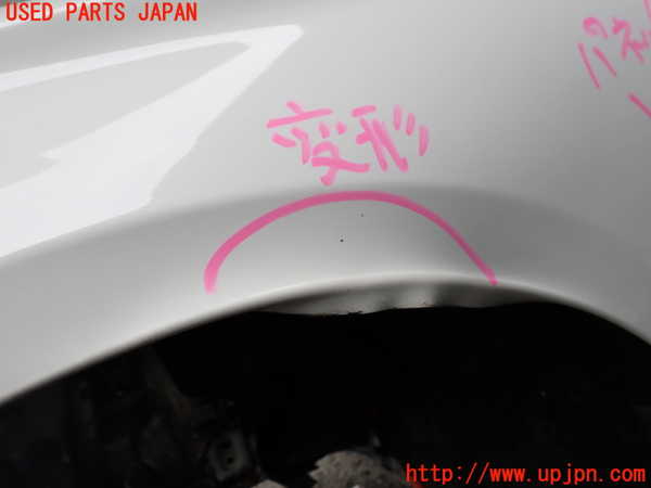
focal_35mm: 30
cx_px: 326
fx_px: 564
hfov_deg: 60.0
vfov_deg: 46.8
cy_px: 244
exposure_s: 1/640
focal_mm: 5.4
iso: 100
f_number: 3.2
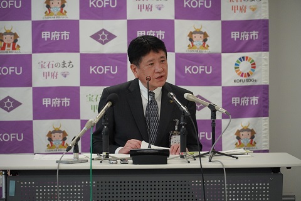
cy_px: 100
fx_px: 1580
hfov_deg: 10.9
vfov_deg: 7.3
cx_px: 150
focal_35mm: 189
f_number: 5.6
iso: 3200
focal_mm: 126
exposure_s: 1/200
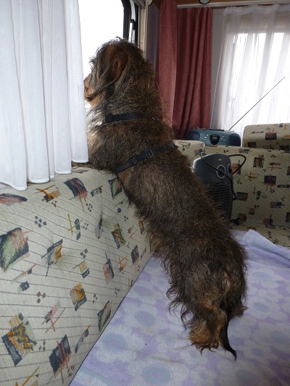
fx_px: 268
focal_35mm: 24
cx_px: 145
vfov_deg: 71.6
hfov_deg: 56.8
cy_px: 193
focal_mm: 4.3
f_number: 3.3
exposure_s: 1/60
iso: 200
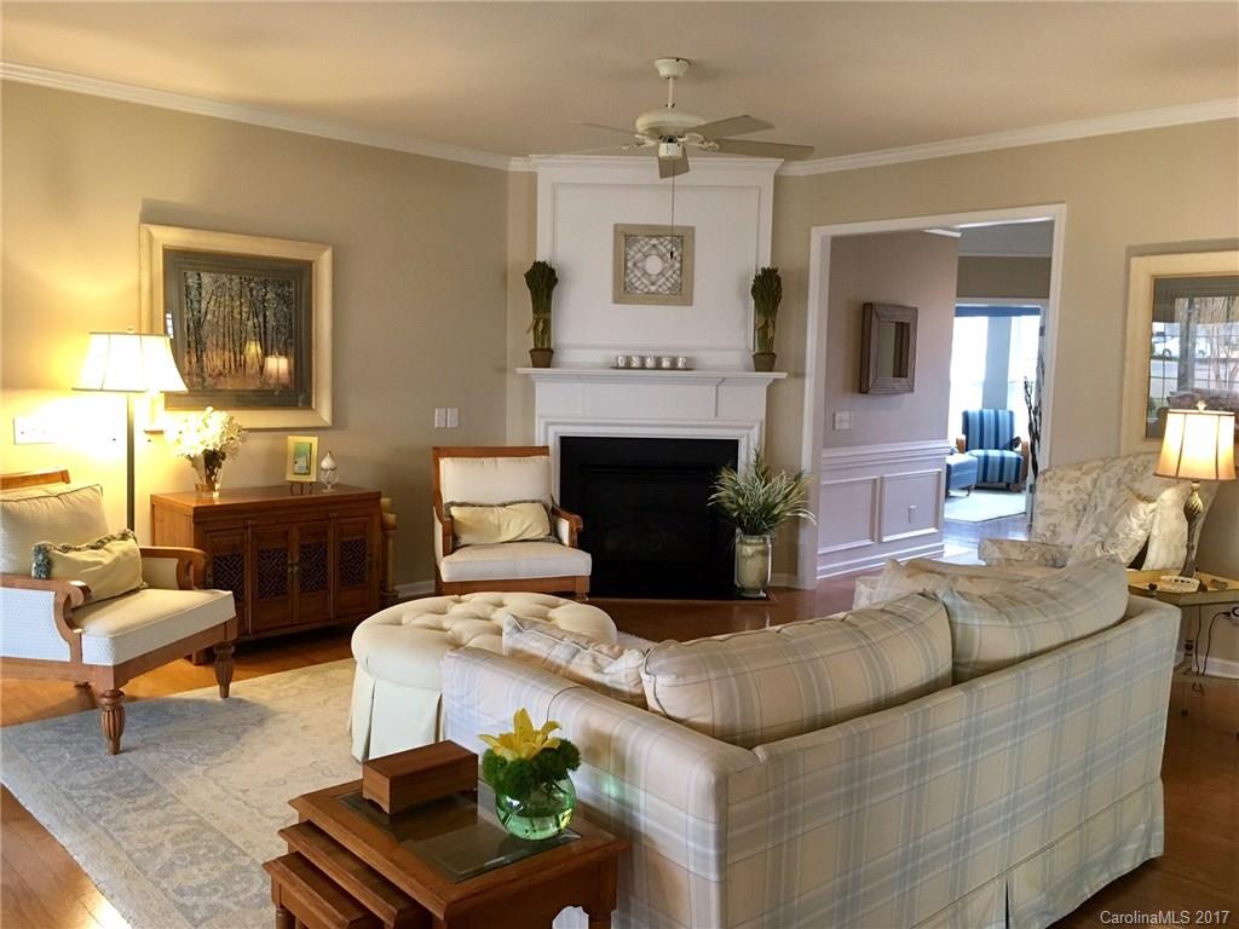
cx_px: 620
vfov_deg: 48.2
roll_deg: -1.1
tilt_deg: -7.9
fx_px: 1038
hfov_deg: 61.7
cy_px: 464
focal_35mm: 29
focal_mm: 4.15
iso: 125
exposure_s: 1/30
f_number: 2.2
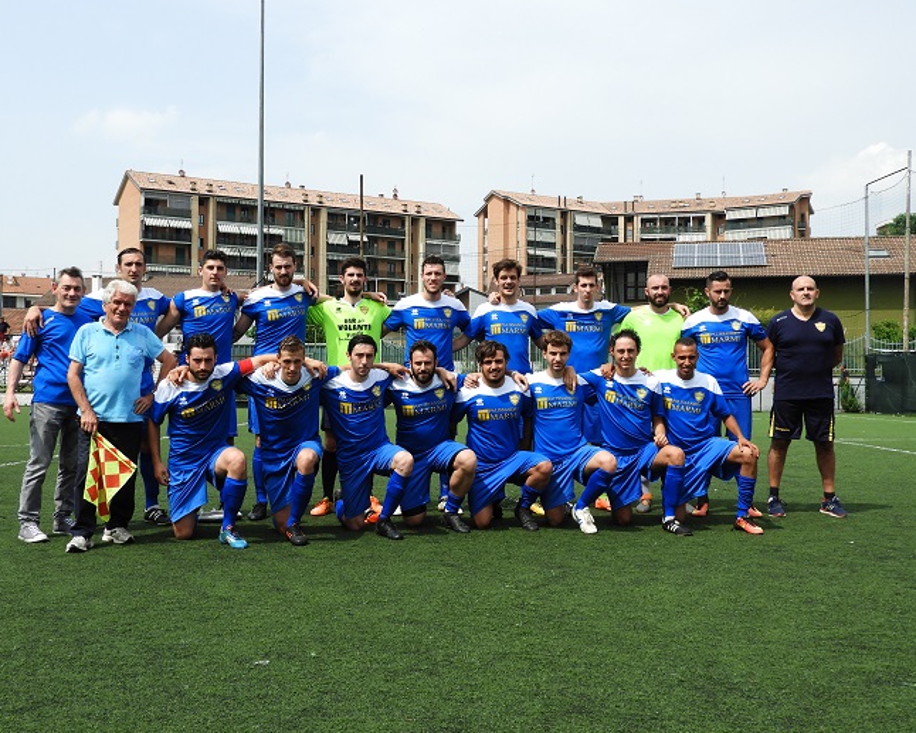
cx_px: 424
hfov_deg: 49.0
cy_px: 364
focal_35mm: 37
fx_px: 1003
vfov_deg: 40.1
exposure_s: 1/1000
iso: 100
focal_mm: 6.3
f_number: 3.8
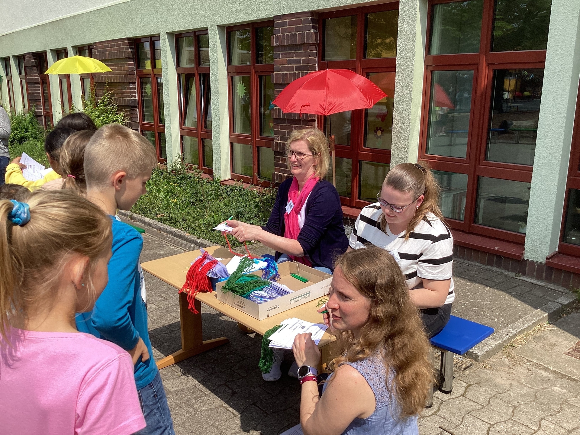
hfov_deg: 58.4
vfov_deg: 45.4
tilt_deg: -15.0
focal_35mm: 31
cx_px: 290
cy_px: 218
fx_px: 519
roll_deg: -0.4
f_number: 2.4
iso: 25
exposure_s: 1/1381
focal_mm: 3.3
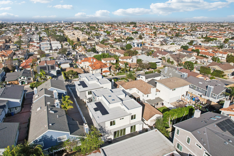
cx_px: 117
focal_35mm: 22
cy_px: 78
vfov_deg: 57.2
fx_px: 143
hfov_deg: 78.6
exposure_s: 1/4000
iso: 160
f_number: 2.8
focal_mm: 8.4
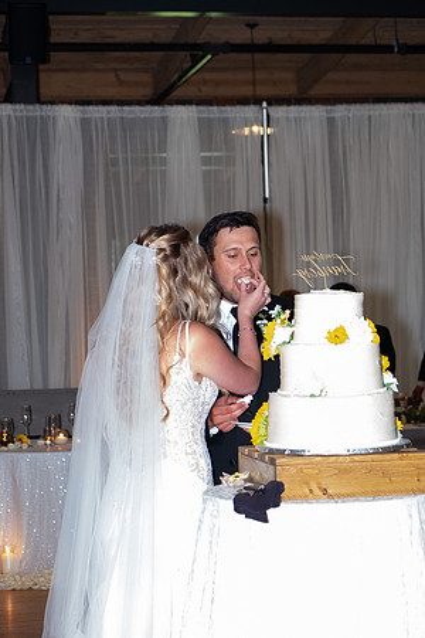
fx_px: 1399
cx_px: 212
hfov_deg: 17.3
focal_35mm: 79
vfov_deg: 25.7
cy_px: 319
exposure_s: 1/100
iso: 4000
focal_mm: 52.7
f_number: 4
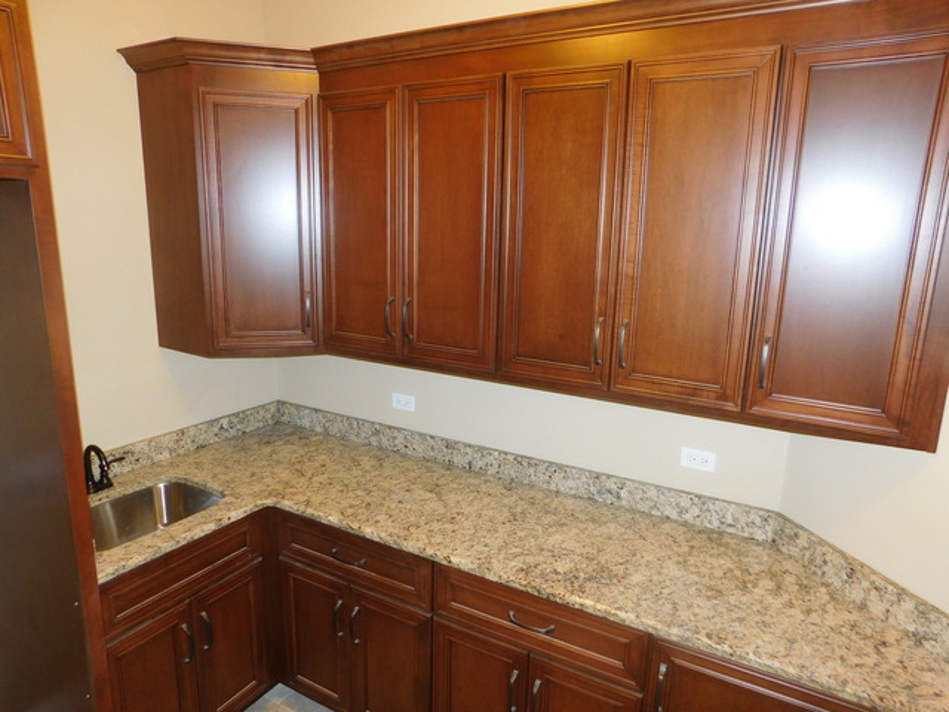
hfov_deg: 73.9
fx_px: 631
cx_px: 474
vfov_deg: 58.9
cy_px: 356
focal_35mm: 23
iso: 200
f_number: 3
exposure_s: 1/30
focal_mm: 4
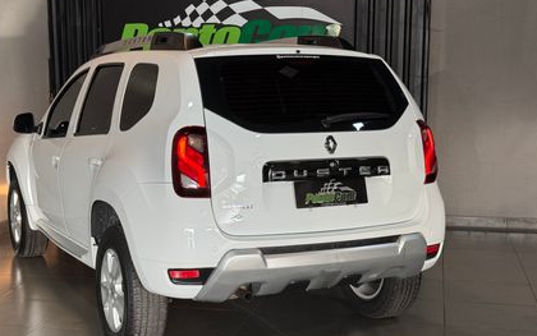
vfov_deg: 22.8
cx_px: 243
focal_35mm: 57
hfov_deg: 35.6
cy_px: 188
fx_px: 835
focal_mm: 6.76
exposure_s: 1/60
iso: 80
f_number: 1.78
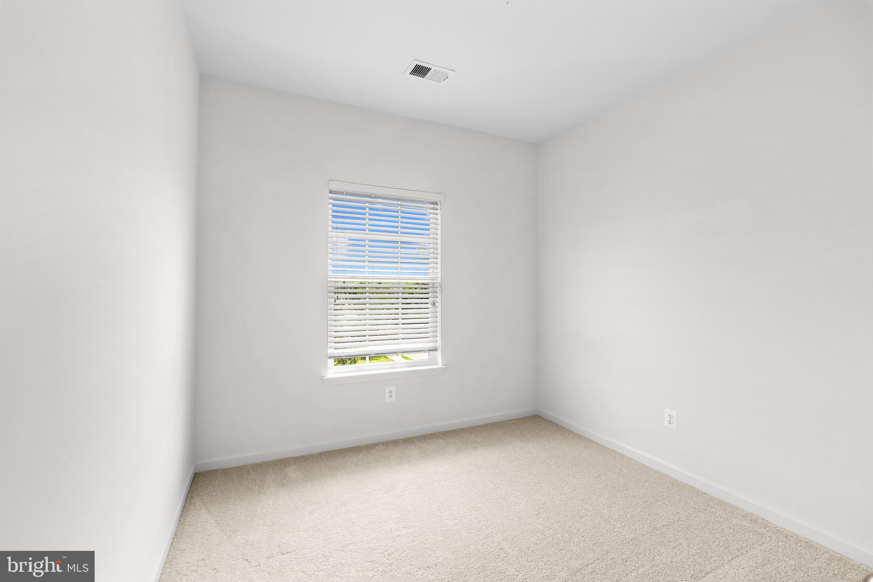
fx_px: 388
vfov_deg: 73.7
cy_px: 291
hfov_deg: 96.7
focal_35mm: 16
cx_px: 436
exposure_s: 1/2.5
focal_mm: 16
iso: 100
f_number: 9
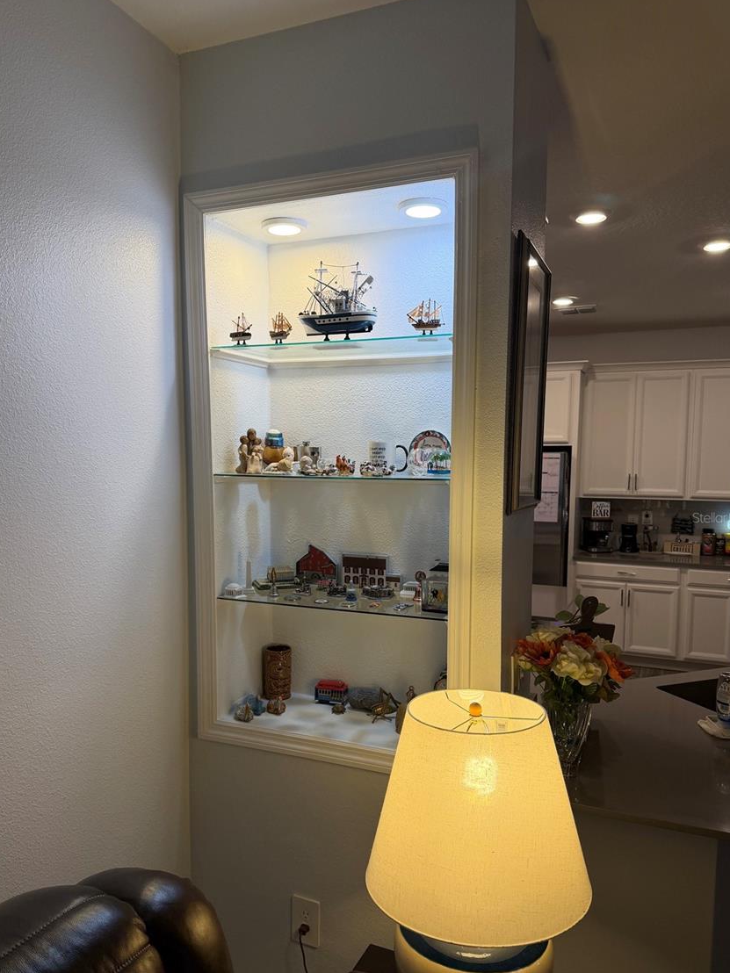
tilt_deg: -3.8
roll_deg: +0.1
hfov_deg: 53.1
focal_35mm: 26
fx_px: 731
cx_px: 359
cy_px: 517
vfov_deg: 67.2
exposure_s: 1/202
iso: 125
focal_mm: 6.76
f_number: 1.78
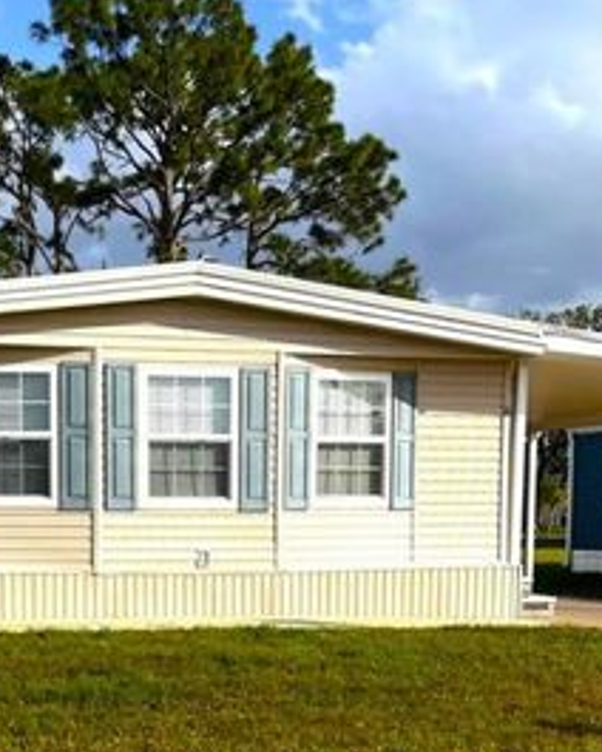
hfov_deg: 31.0
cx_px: 170
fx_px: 1069
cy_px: 331
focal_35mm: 48
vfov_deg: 38.7
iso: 50
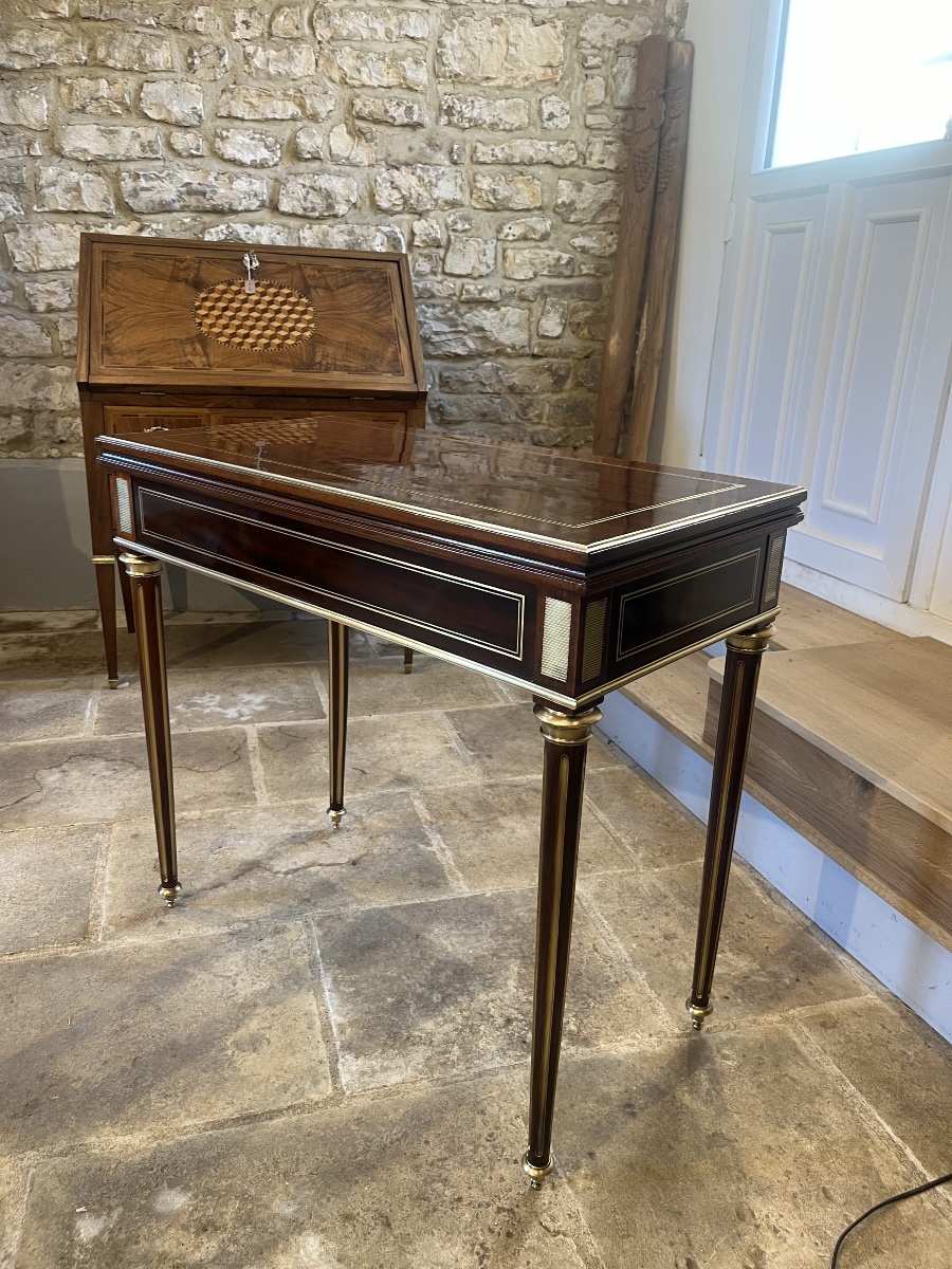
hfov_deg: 53.1
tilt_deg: -18.0
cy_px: 634
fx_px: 953
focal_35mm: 26
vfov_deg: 67.3
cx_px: 476
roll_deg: -1.4
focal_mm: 5.1
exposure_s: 1/50
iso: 80
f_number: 1.6
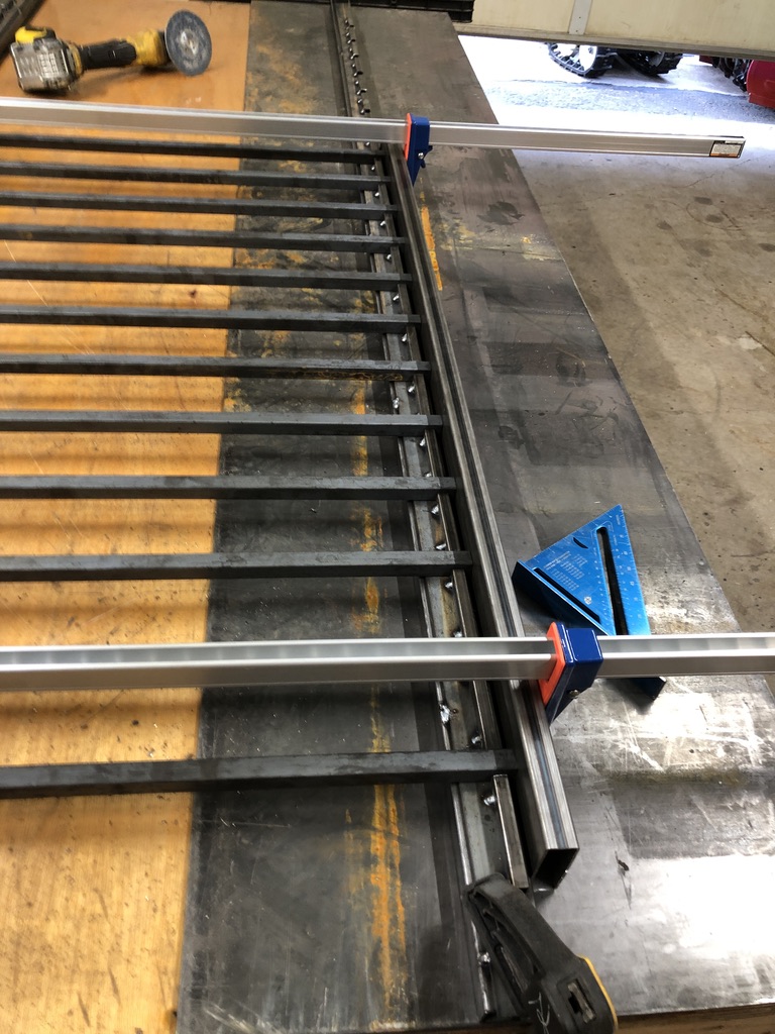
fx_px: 836
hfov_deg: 49.7
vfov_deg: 63.4
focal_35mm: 28
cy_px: 517
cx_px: 388
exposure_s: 1/24
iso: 40
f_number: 1.8
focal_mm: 4
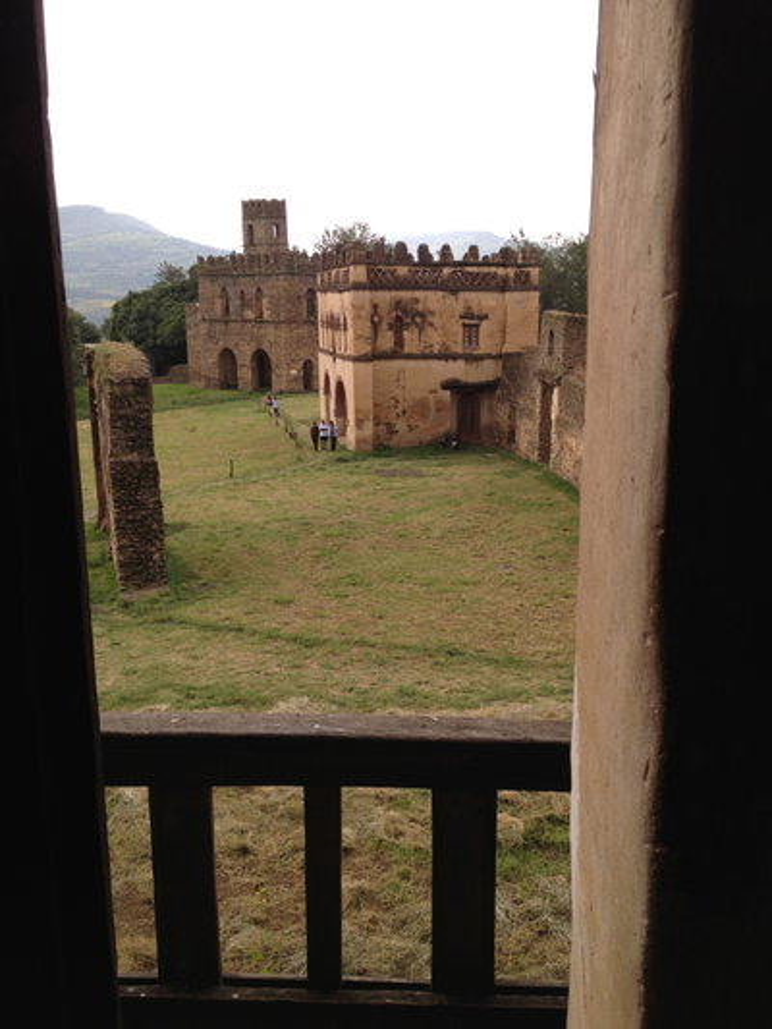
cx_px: 386
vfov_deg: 52.6
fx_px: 1040
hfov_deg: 40.7
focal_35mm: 35
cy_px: 514
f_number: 2.4
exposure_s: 1/272
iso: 64
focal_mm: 4.28
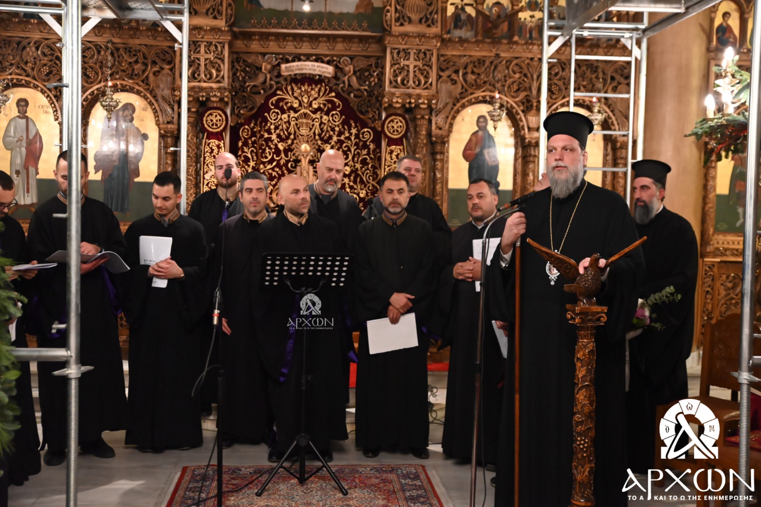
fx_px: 845
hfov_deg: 48.5
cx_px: 380
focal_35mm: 40
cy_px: 254
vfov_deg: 33.4
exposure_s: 1/200
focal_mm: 40
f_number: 2.8
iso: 6400
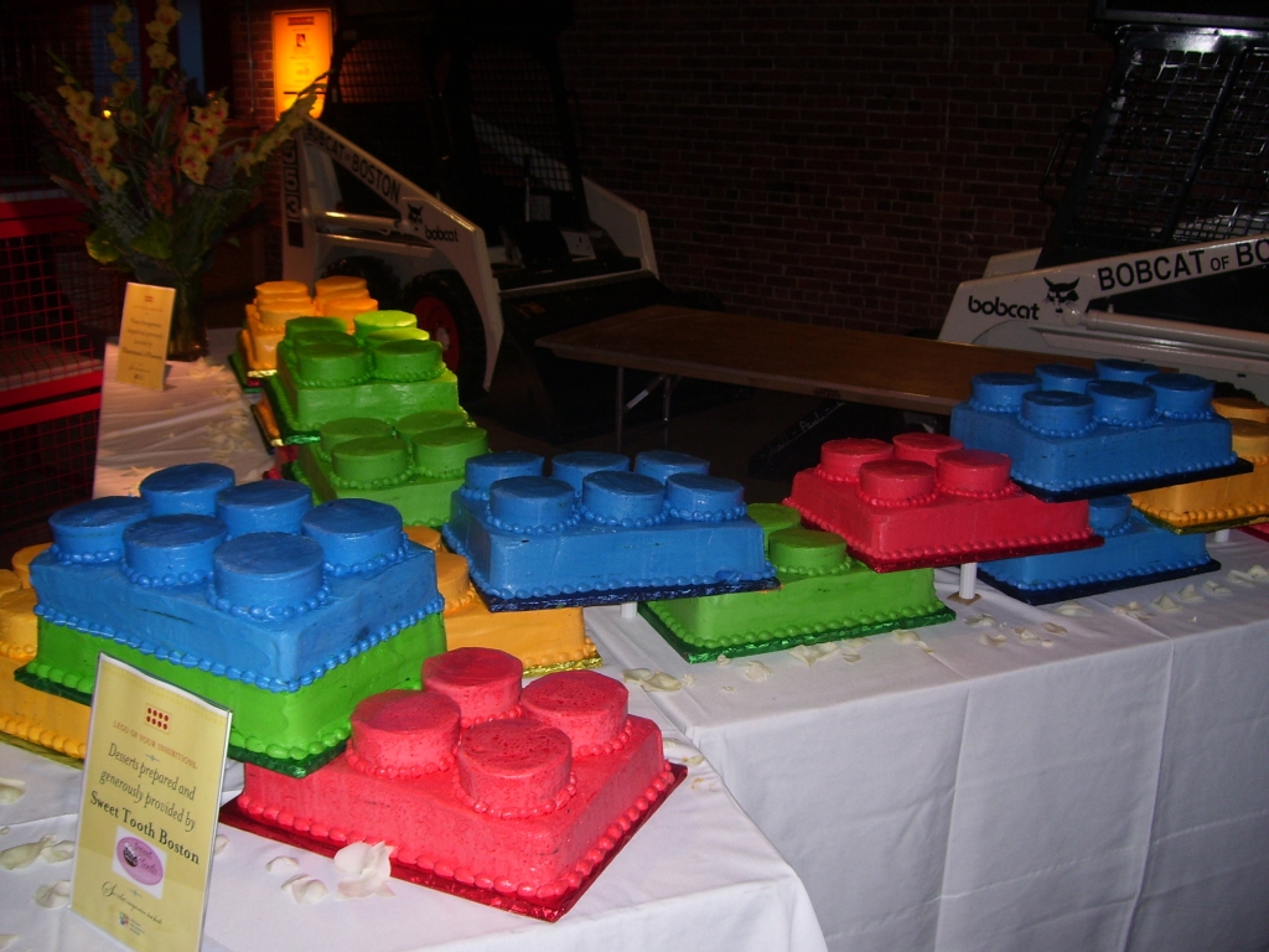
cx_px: 634
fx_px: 1356
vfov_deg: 38.7
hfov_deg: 50.1
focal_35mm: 37
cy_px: 476
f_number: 2.7
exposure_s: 1/60
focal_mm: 6
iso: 80
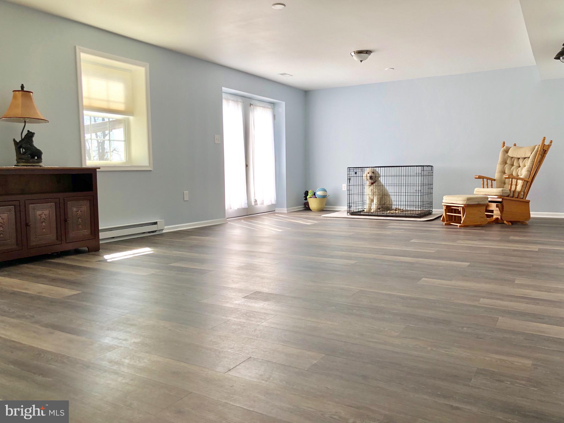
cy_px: 212
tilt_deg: -3.8
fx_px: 456
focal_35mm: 28
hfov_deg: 63.4
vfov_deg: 49.7
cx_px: 282
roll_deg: +1.2
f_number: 1.8
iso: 32
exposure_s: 1/120
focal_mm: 4
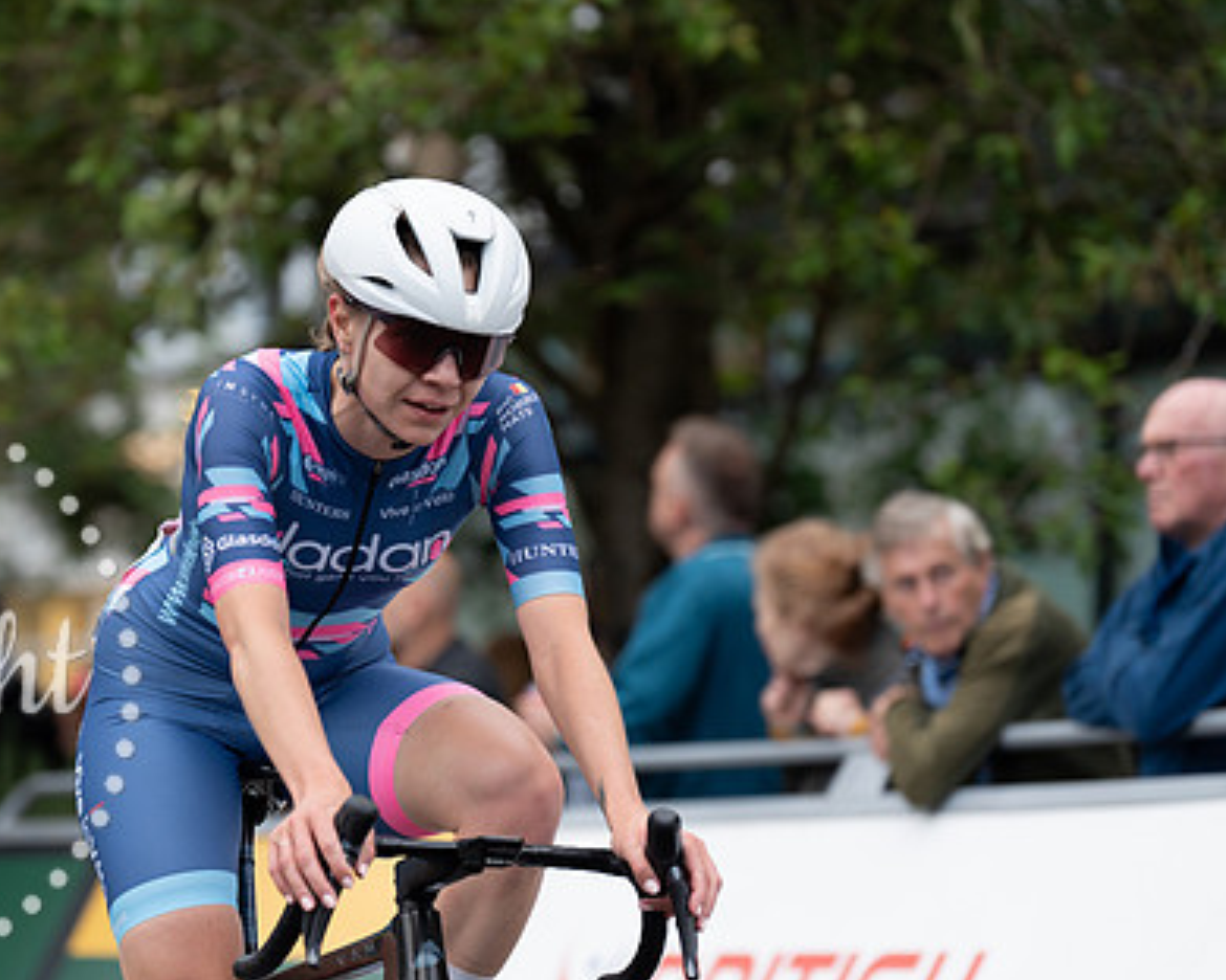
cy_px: 520
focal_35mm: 180
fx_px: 6531
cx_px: 333
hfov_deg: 10.7
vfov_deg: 8.6
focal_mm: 129
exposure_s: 1/800
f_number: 2.8
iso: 800
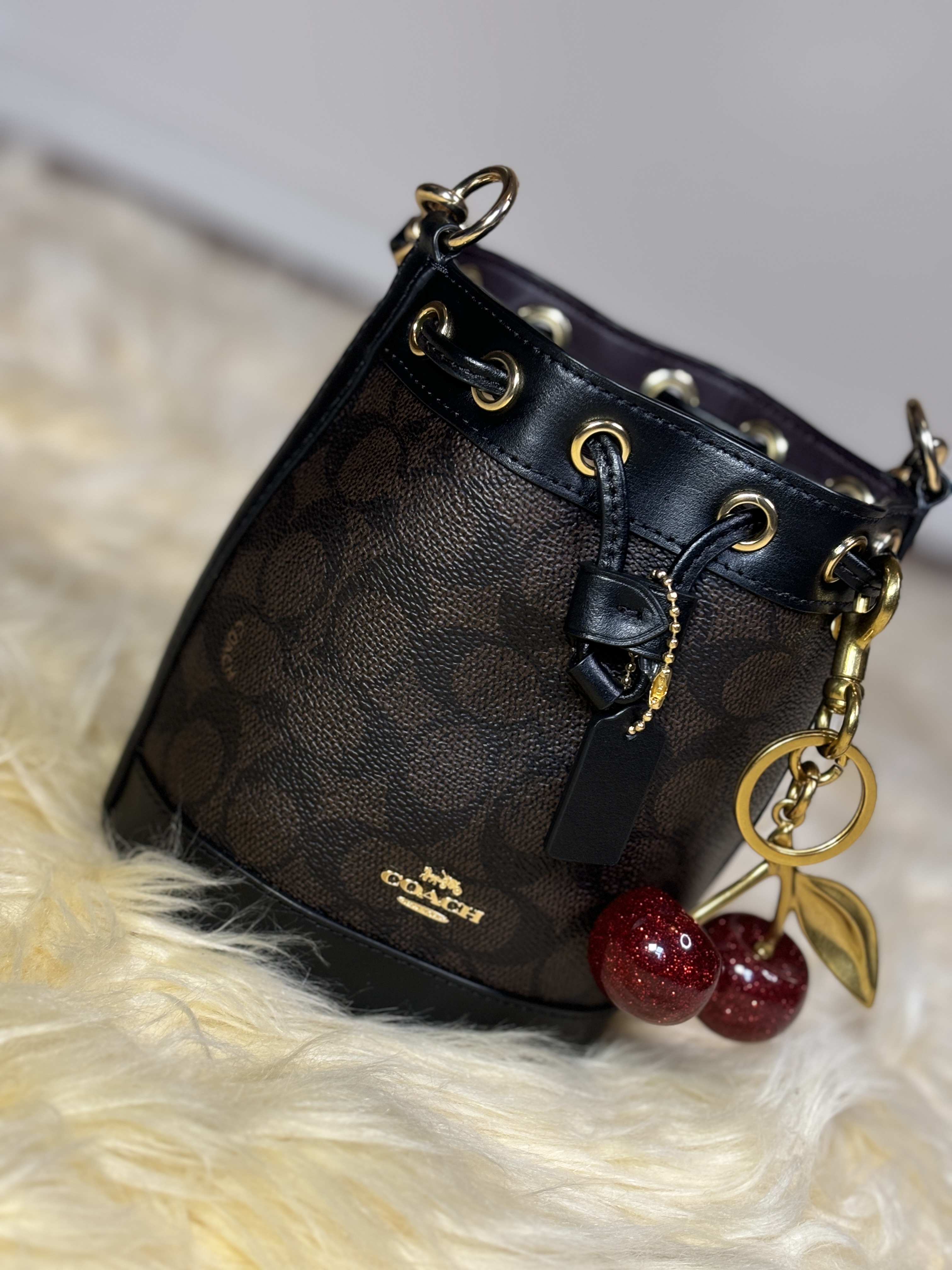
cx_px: 476
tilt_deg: -17.3
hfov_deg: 28.0
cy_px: 635
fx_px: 1907
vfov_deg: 36.8
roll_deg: -23.7
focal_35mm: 52
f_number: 1.6
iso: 125
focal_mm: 5.96
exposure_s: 1/40
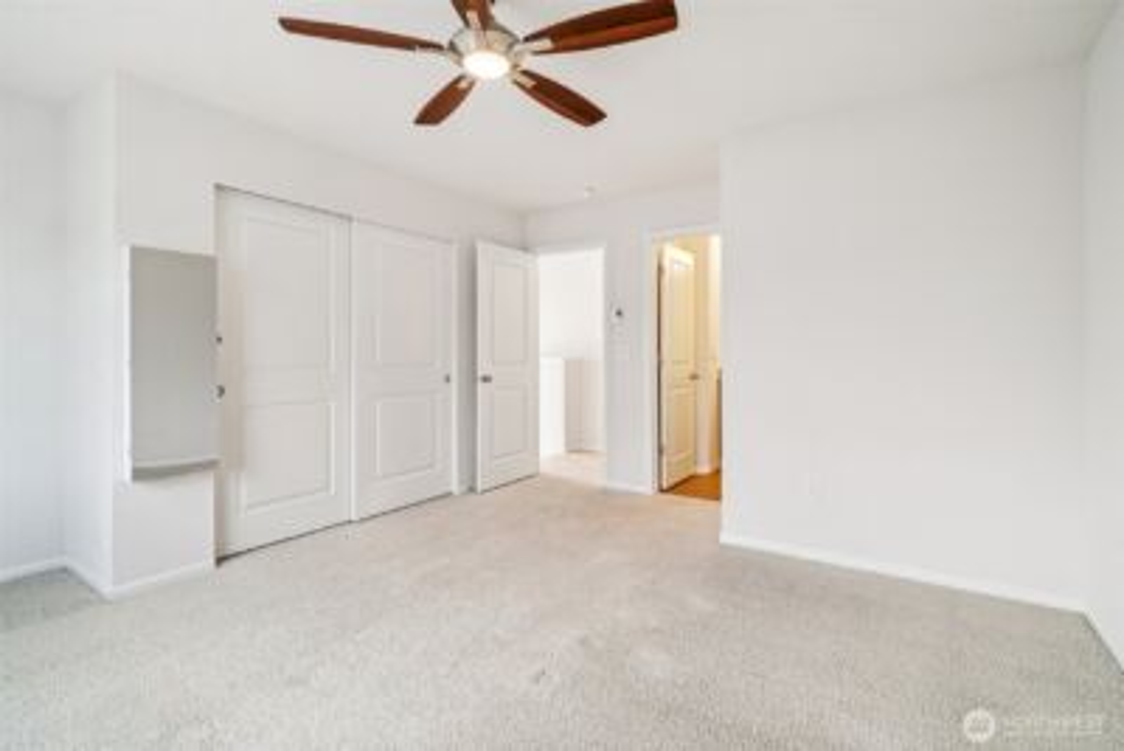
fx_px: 500
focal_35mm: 16
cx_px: 562
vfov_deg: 73.8
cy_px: 376
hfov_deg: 96.7
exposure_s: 1/60
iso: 1600
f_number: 8
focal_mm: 16
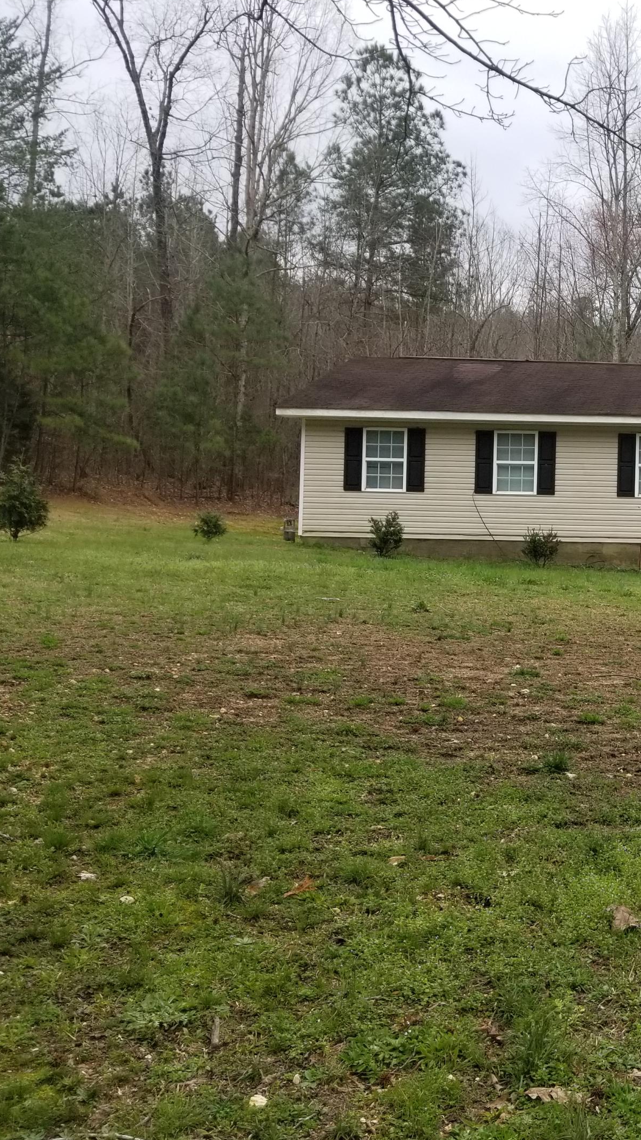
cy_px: 579
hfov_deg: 26.9
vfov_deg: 50.5
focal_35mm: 40
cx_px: 734
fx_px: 1208
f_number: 1.7
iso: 50
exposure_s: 1/503
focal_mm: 4.25
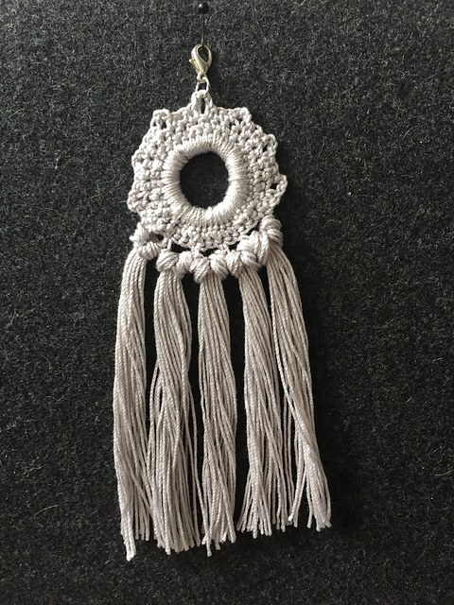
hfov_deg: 48.2
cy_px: 302
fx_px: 507
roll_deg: +4.3
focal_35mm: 29
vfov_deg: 61.7
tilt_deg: -27.7
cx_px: 227
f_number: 2.2
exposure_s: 1/33
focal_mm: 4.15
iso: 50
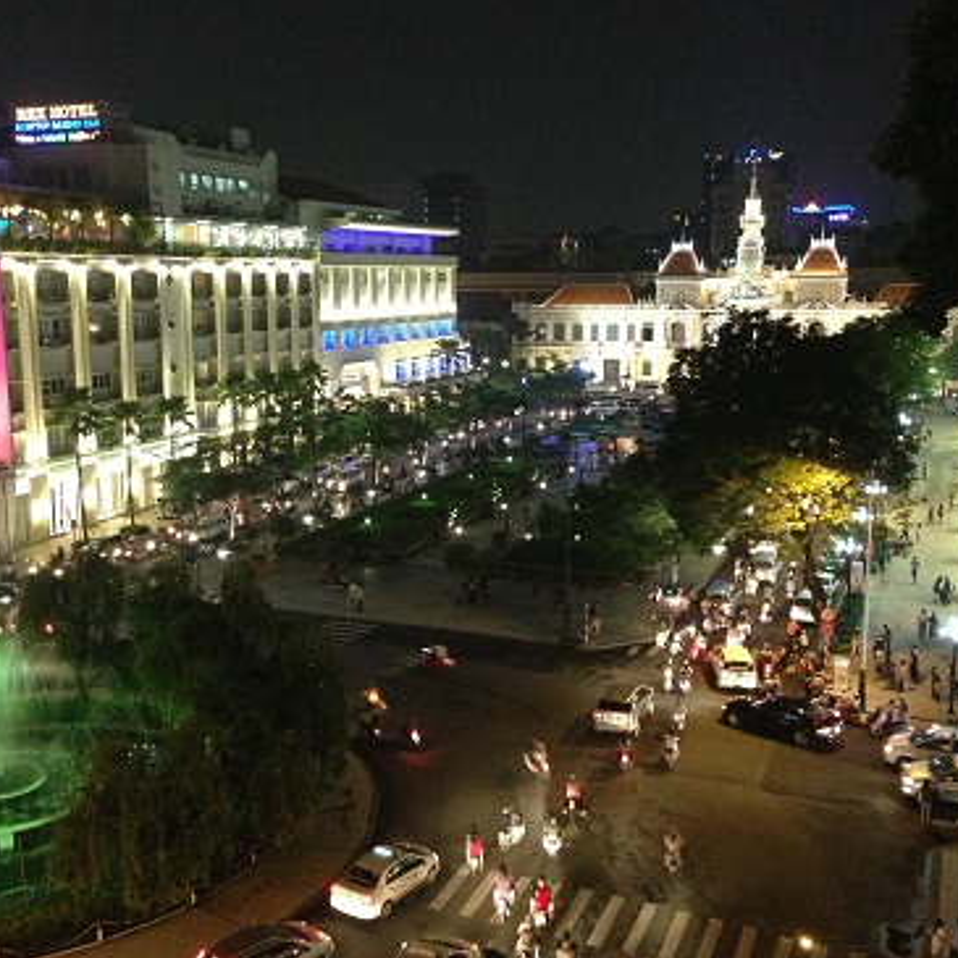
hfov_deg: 41.8
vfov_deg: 41.9
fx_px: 1252
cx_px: 433
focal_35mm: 40
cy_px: 487
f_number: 2.4
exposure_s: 1/15
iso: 640
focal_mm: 4.13
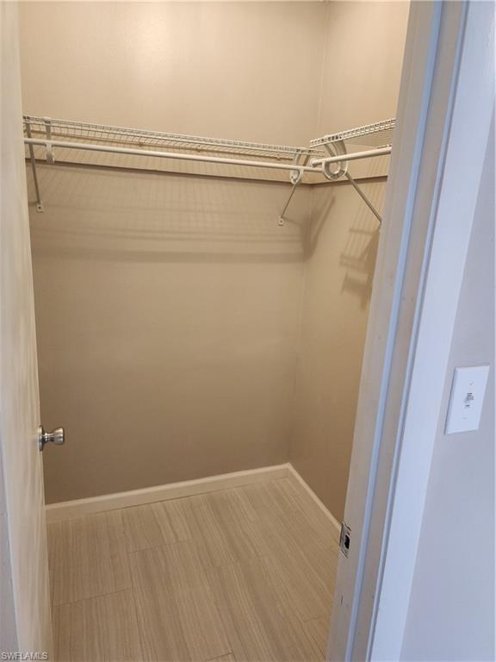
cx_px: 248
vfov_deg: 73.9
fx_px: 439
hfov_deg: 58.9
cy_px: 331
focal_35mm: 23
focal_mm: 6.4
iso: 500
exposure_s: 1/120
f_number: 1.8
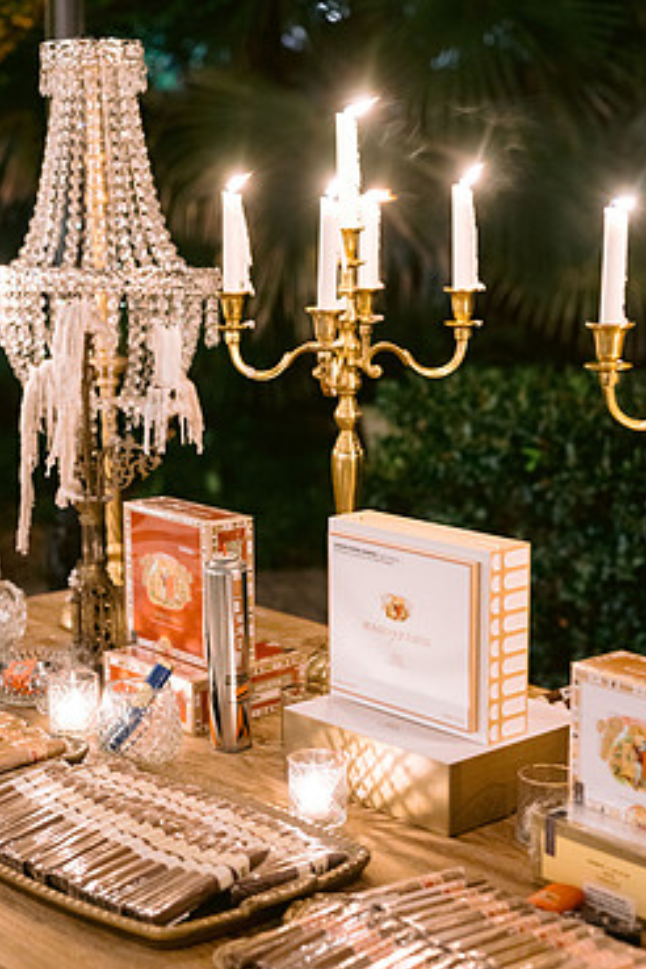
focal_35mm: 61
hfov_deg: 22.2
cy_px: 549
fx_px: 1642
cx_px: 257
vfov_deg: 32.8
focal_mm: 50
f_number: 2.8
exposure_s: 1/20
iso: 1600
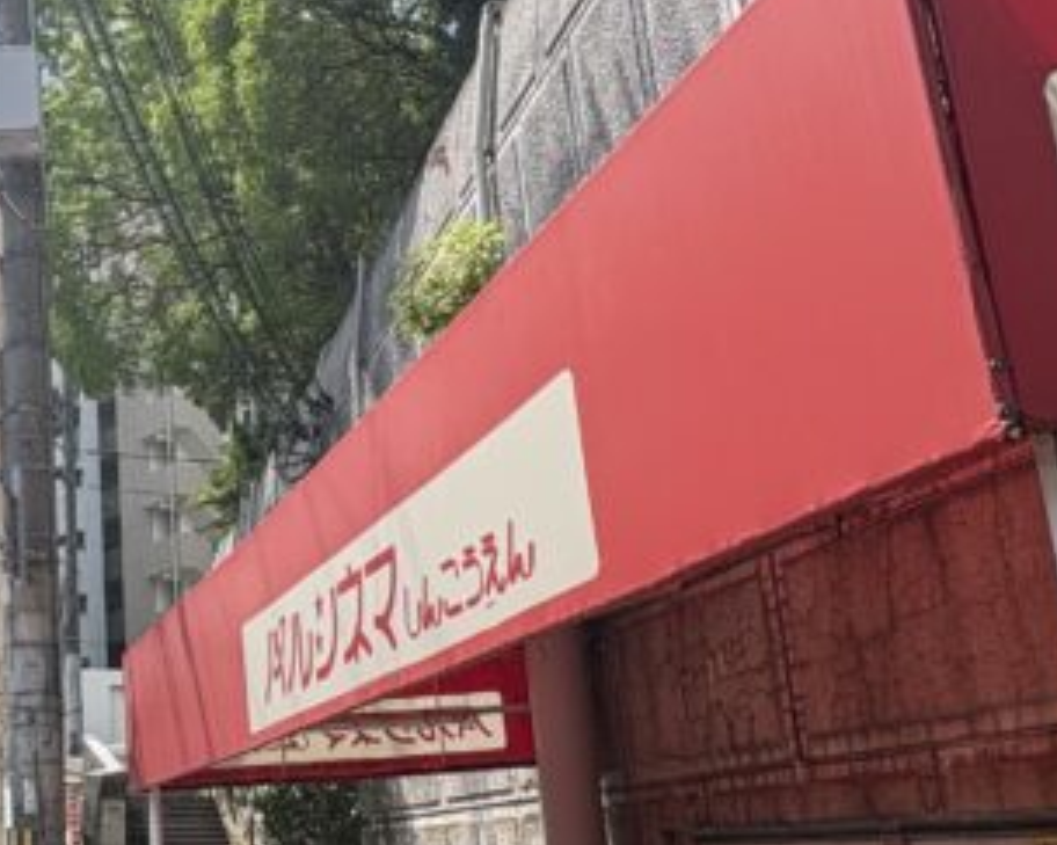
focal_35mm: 46
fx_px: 1439
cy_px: 525
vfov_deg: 32.6
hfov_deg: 36.7
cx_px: 31
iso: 50
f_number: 2.2
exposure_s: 1/868
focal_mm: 2.22
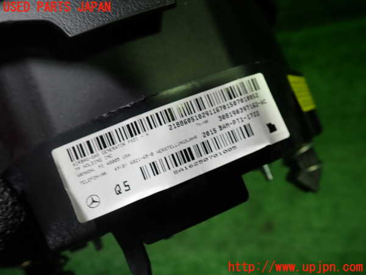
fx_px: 317
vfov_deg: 46.8
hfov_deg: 60.0
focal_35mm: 30
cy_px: 138
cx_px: 183
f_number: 2.3
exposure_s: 1/60
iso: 100
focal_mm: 5.4
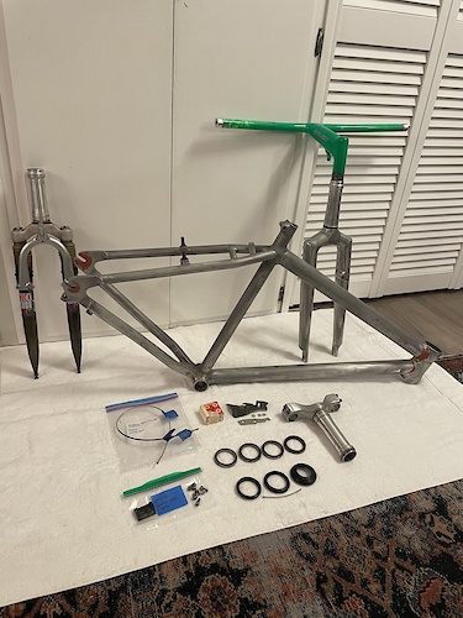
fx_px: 464
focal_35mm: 26
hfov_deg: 53.1
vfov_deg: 67.3
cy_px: 309
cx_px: 232
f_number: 1.6
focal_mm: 4.2
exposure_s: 1/60
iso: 160
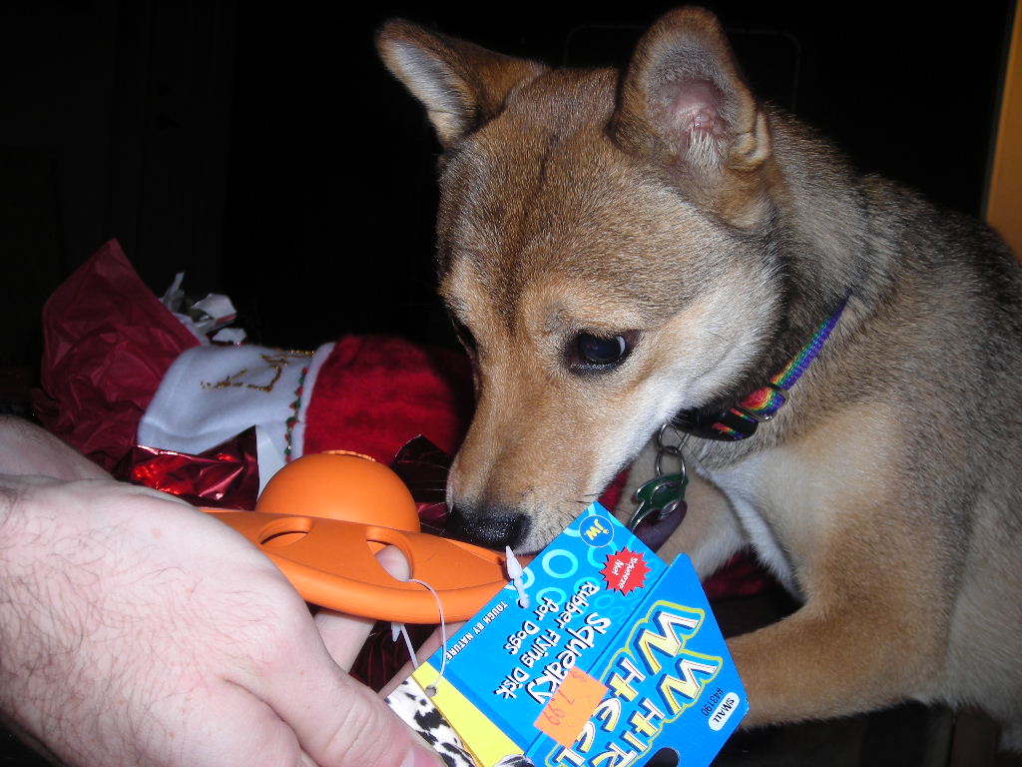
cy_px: 384
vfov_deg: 37.7
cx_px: 511
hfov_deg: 49.0
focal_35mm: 38
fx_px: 1122
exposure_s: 1/60
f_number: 3.2
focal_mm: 6.3
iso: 50
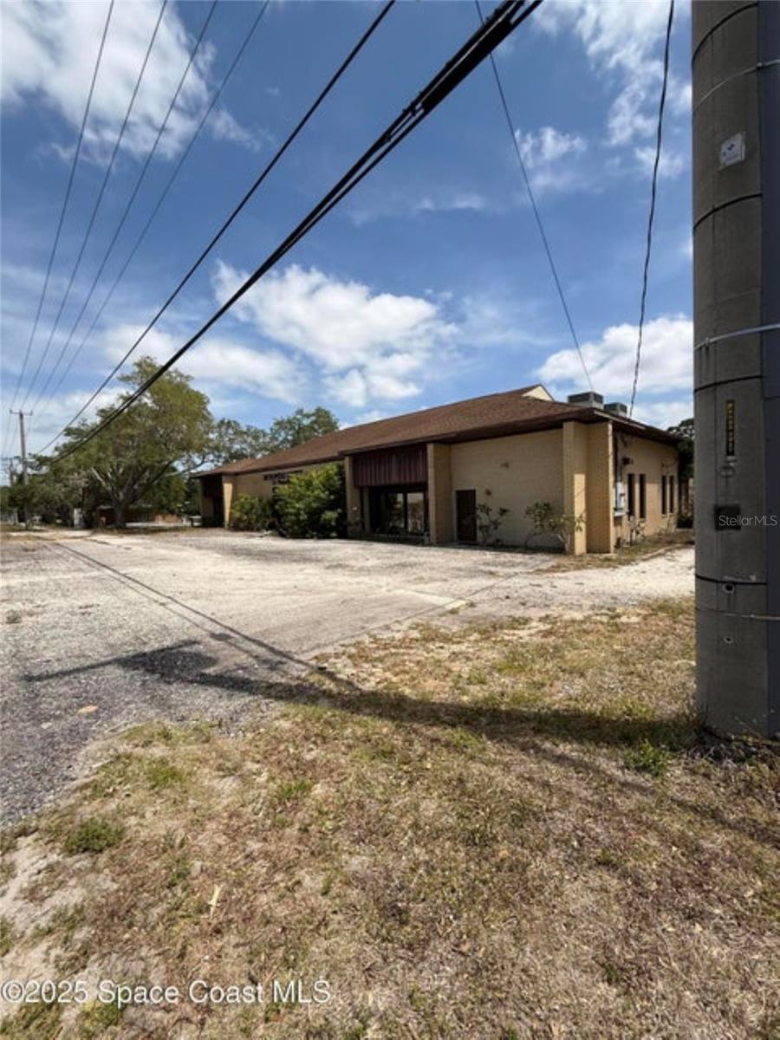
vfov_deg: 102.1
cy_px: 520
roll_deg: -0.7
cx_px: 390
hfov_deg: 85.7
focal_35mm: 14
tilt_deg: -2.6
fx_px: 421
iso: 50
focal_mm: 2.22
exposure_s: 1/3460
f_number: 2.2
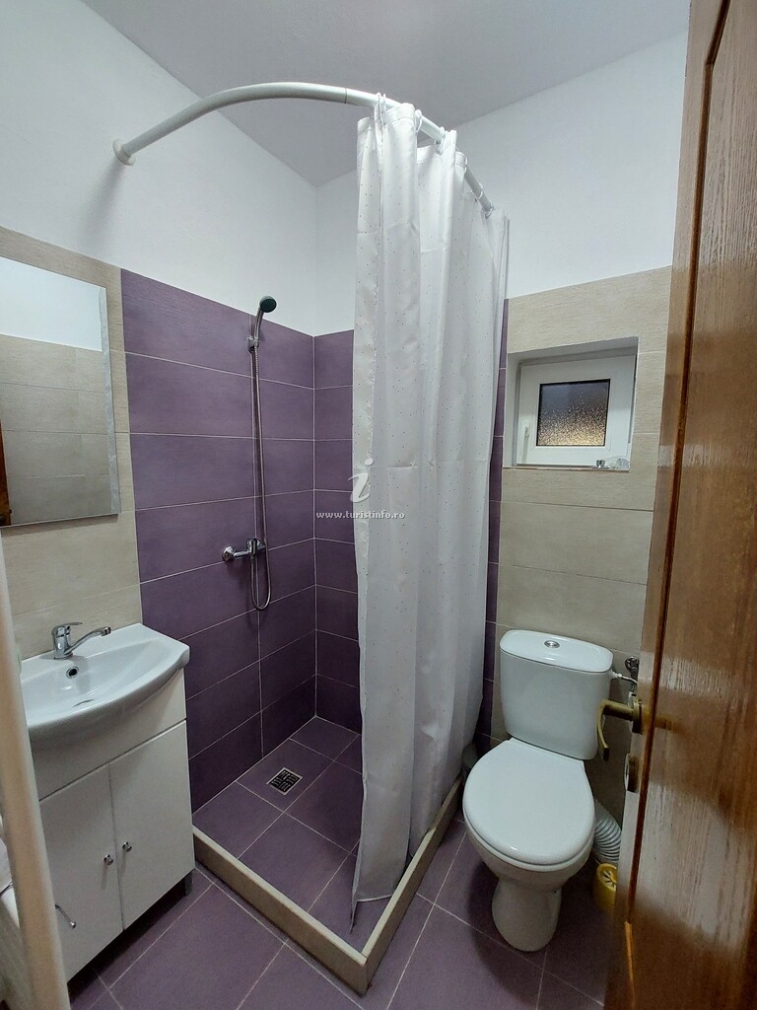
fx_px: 379
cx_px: 378
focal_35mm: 13
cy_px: 505
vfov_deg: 106.2
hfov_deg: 89.9
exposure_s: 1/50
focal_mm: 1.74
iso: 320
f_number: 2.2
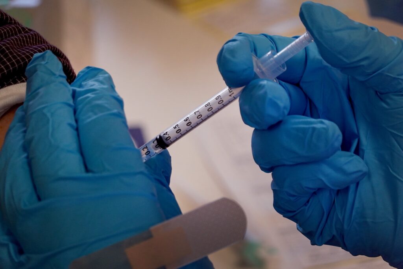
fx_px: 2205
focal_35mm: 197
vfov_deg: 7.0
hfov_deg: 10.4
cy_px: 134
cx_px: 202
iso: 400
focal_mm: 71.03
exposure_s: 1/100
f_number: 4.5
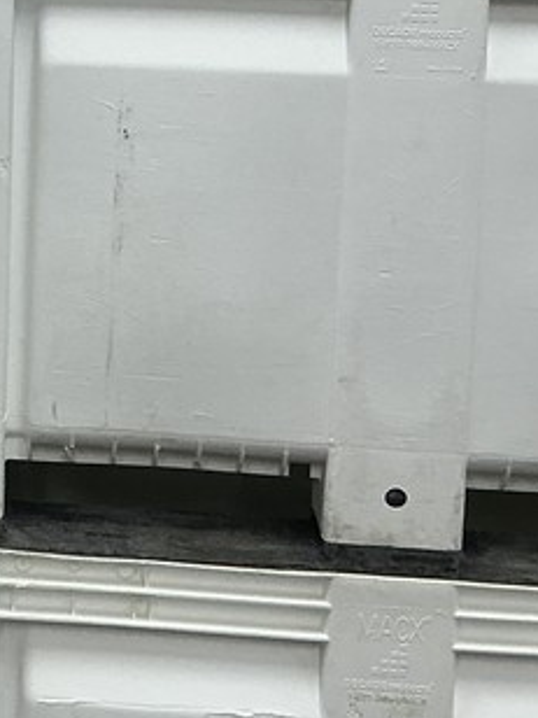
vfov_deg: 20.4
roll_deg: -1.2
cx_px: -119
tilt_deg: -7.9
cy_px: 9
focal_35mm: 93
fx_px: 1927
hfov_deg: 15.3
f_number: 1.8
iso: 64
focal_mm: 3
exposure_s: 1/120
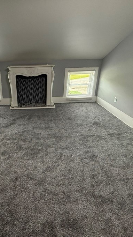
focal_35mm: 23
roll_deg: +1.7
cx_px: 32
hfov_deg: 47.5
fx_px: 144
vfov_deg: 78.7
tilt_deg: -25.1
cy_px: 118
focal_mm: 2.22
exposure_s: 1/99
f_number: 2.2
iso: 320
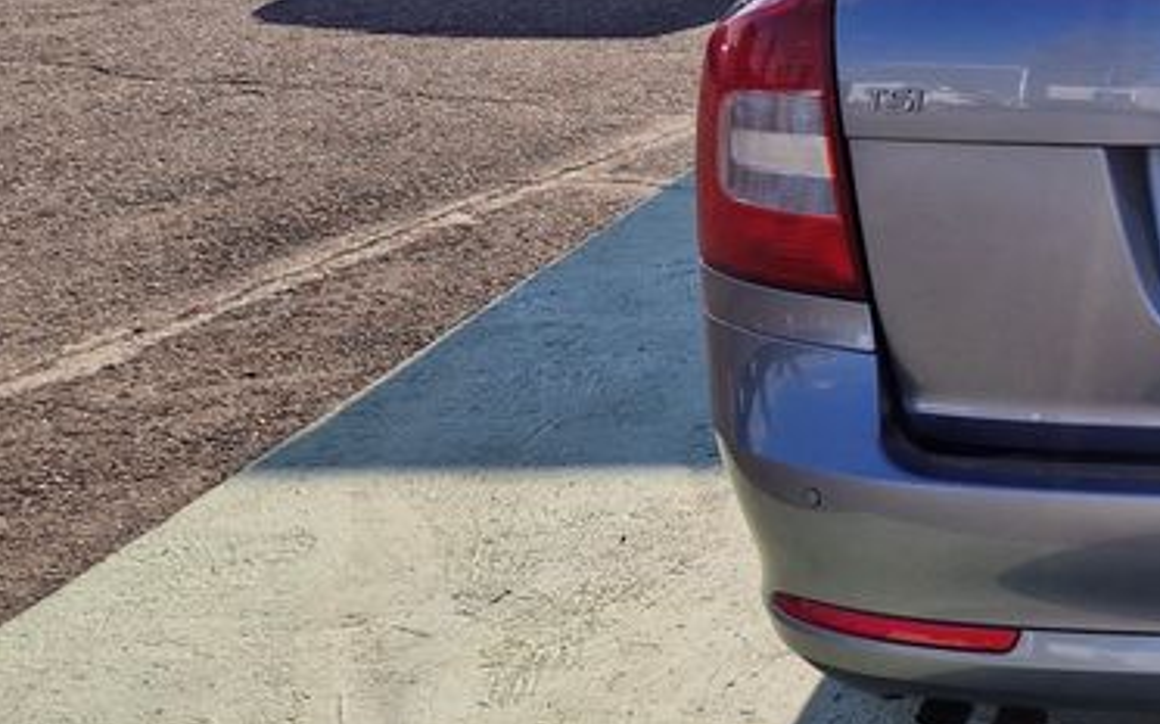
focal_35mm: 67
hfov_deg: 26.3
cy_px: 364
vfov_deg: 19.4
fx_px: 2118
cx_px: 1483
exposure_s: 1/1544
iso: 50
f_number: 1.8
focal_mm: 5.4
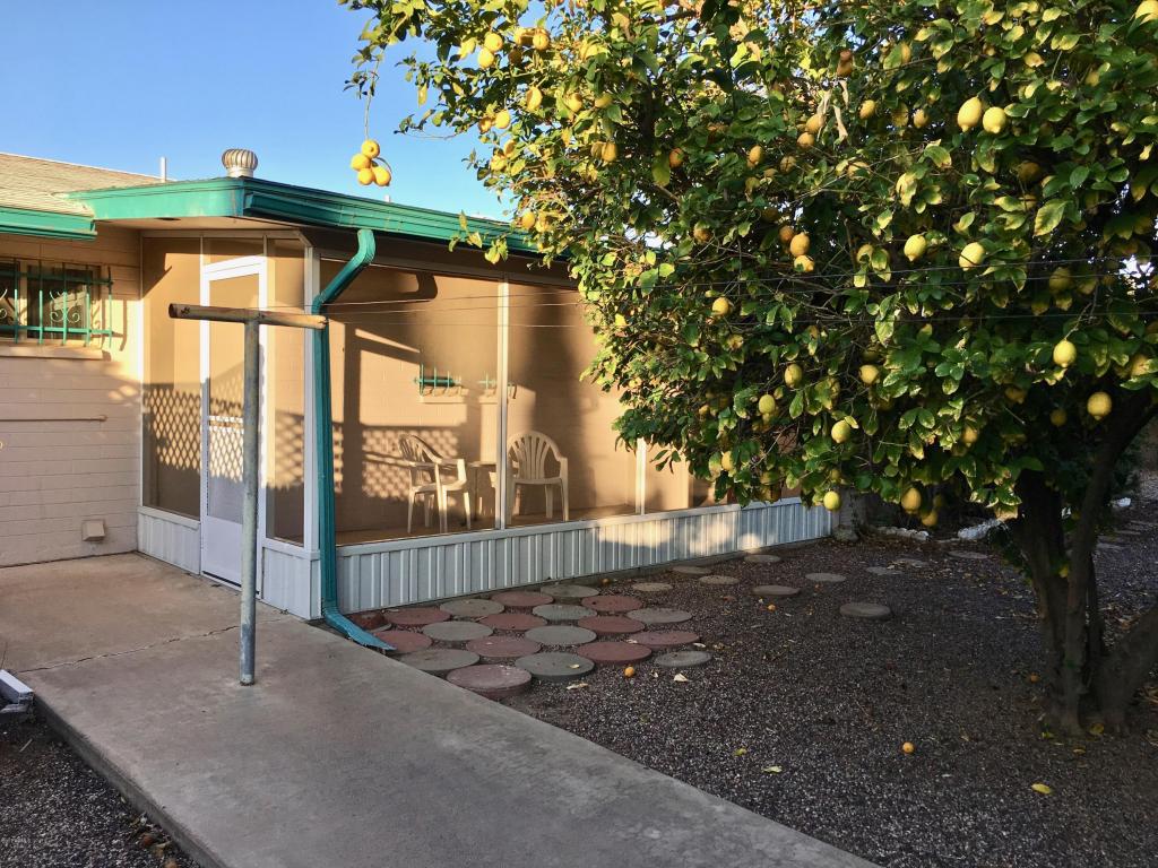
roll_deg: -1.1
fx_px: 970
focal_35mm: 29
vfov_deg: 48.2
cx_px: 579
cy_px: 434
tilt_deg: -3.1
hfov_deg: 61.7
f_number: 2.2
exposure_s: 1/363
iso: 25
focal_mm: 4.15
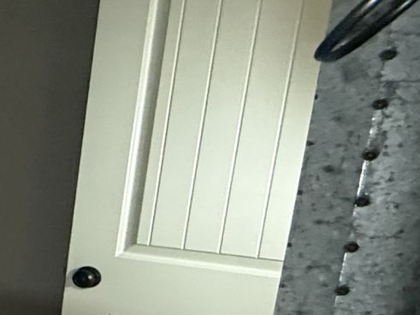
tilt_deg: -8.8
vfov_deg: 25.3
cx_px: -397
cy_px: 244
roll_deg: -0.8
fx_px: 691
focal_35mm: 57
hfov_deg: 19.9
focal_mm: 2.22
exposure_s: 1/60
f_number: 2.2
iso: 640
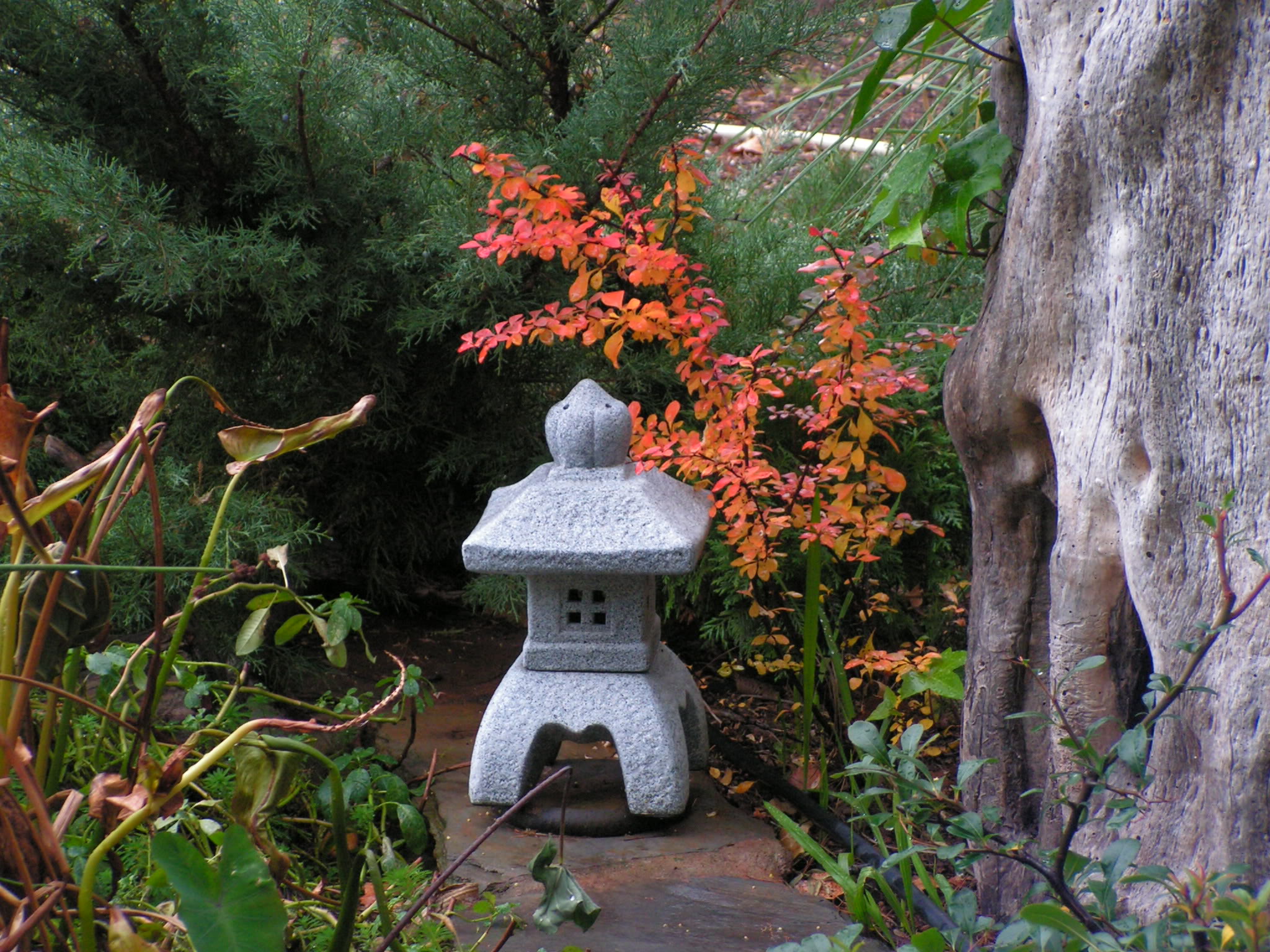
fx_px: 4329
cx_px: 635
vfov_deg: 12.6
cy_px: 476
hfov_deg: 16.7
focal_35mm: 118
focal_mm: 19.8
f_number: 3.4
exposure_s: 1/80
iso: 200
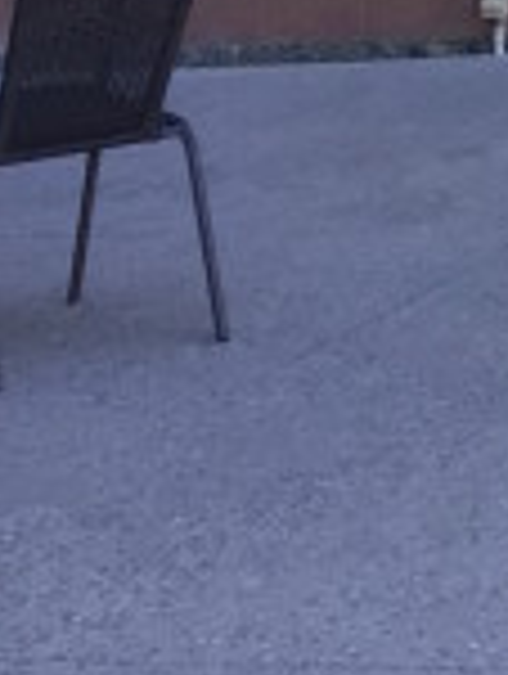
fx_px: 3512
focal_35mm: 180
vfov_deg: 9.6
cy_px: -997
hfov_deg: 7.5
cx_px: 1425
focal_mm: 4.15
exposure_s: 1/130
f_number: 2.2
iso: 32
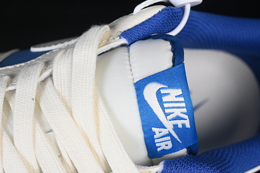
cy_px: 111
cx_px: 141
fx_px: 715
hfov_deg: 20.6
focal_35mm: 99
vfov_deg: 13.8
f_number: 7.1
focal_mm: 50
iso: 160
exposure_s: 1/80
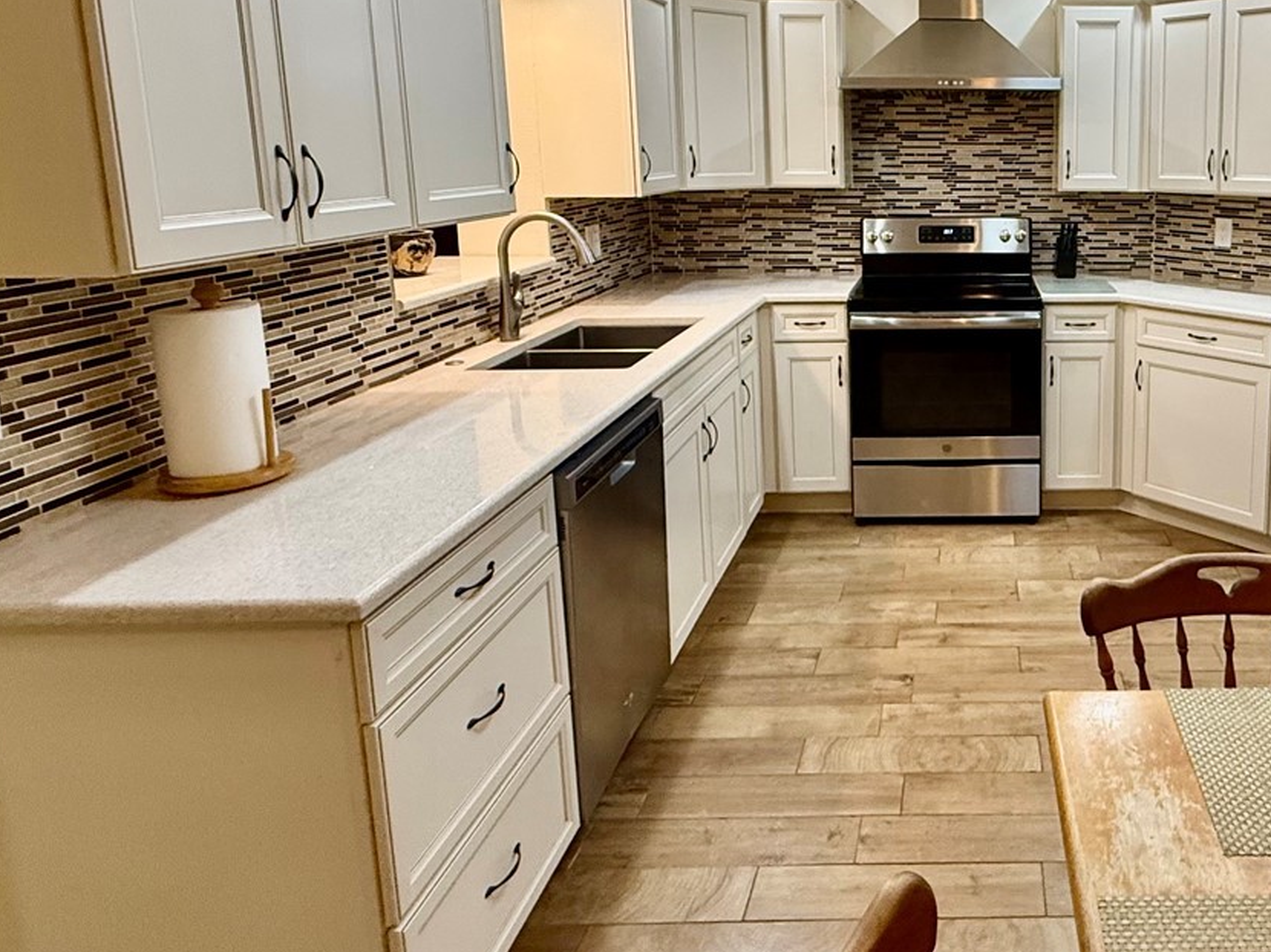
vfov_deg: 50.2
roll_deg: -0.7
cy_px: 300
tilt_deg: -6.4
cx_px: 1011
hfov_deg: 60.3
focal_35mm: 27
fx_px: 991
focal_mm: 2.22
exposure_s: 1/120
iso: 250
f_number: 2.2
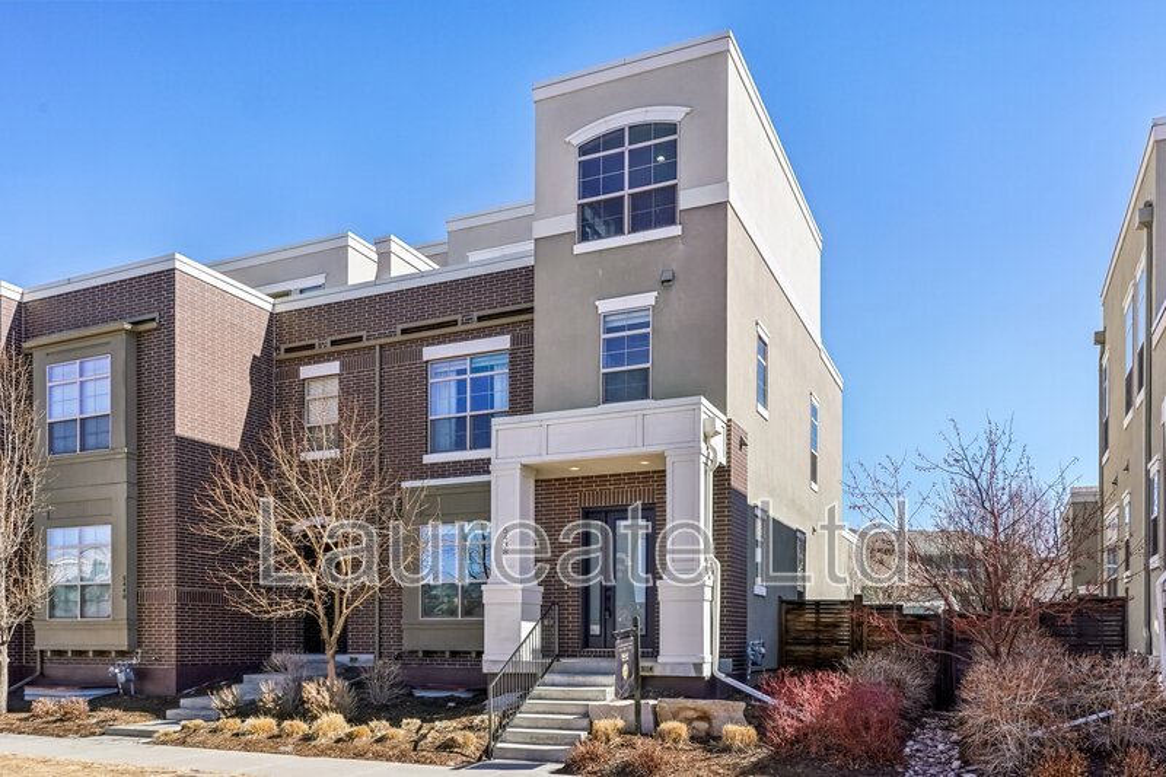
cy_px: 388
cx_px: 583
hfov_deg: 70.4
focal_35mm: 26
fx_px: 826
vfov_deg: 50.4
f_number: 8
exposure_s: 1/250
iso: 100
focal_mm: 17
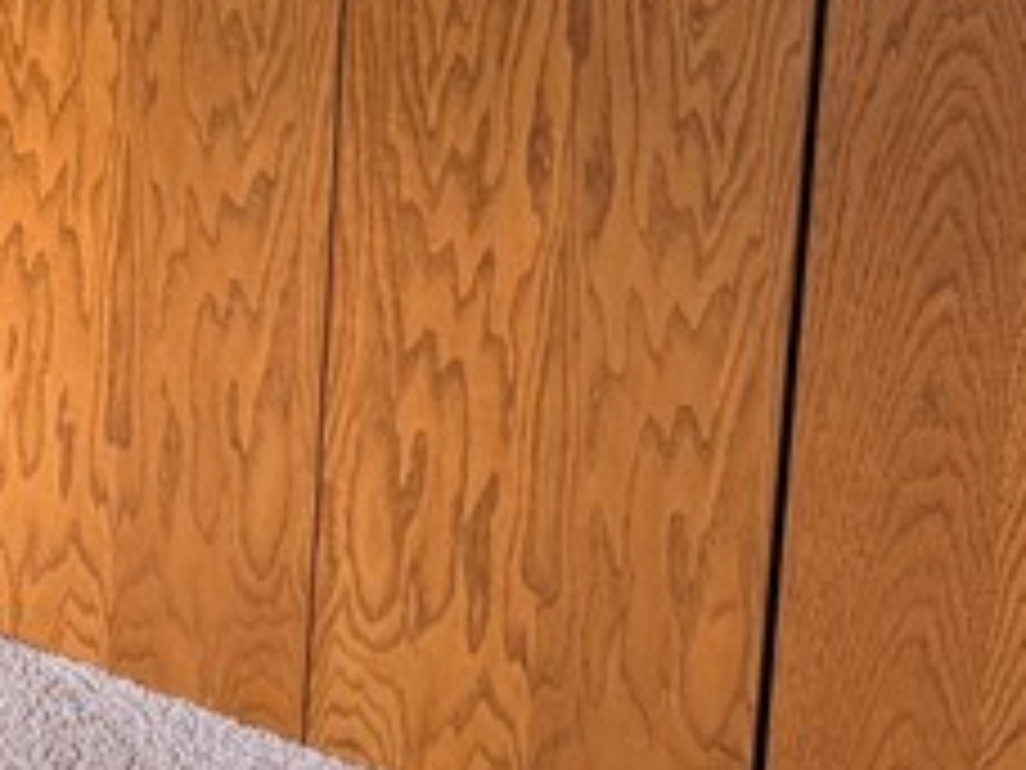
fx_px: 3201
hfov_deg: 16.0
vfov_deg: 12.9
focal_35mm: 108
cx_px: -706
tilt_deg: -8.6
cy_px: -428
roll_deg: +0.1
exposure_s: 1/60
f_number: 1.78
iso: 160
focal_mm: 6.76
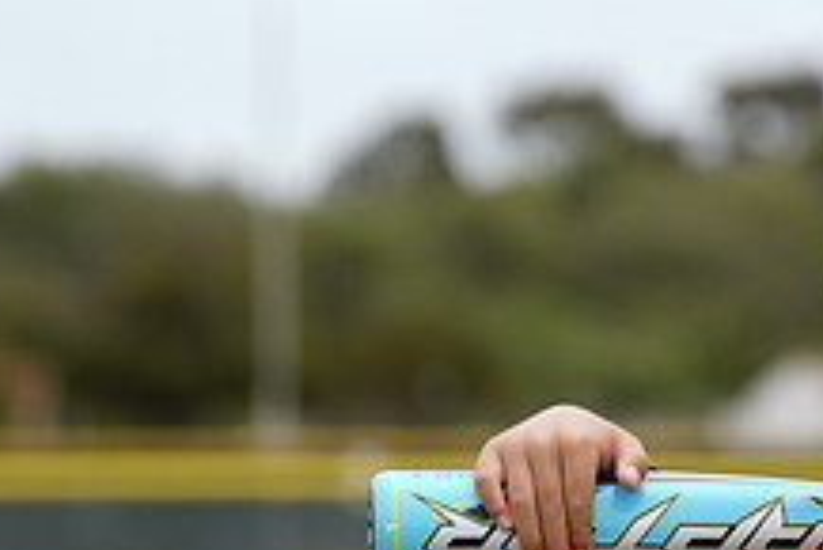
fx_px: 8441
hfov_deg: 5.6
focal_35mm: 369
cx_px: 918
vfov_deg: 3.7
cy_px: 673
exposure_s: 1/250
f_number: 5.6
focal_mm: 138
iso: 50
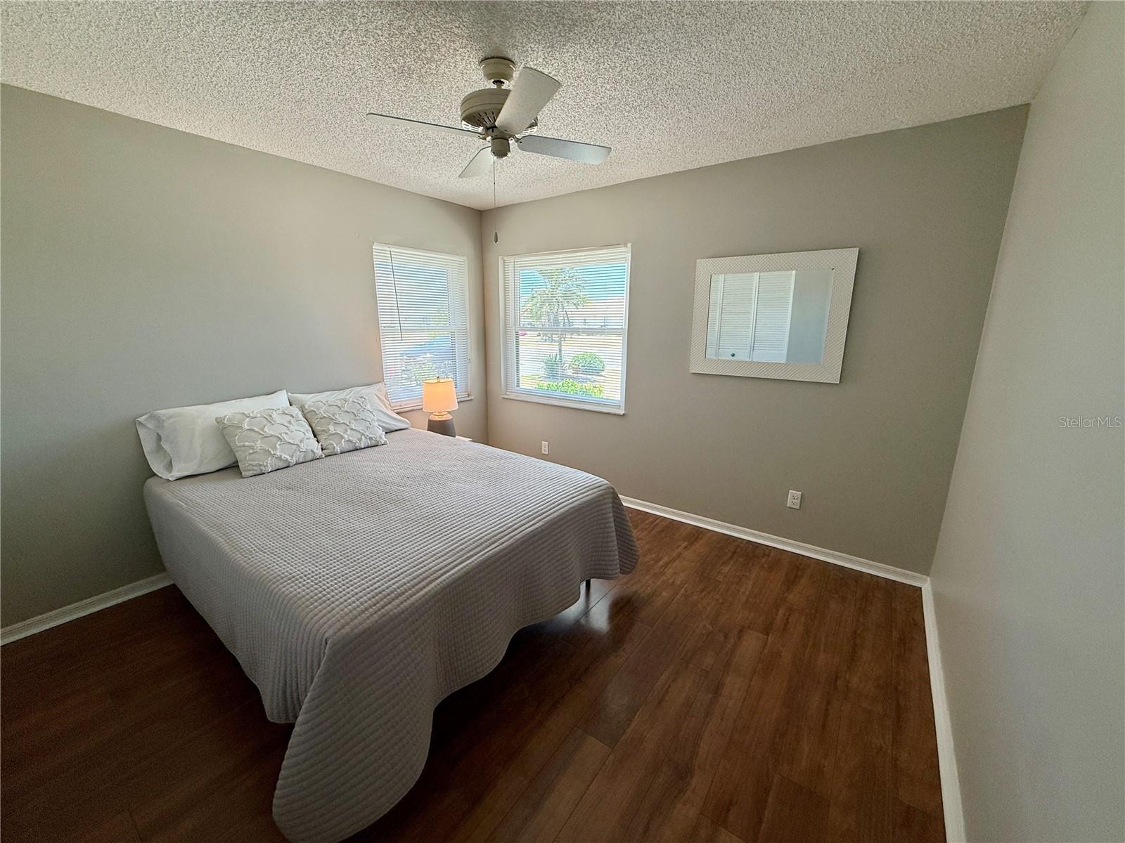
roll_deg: -0.2
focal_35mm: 14
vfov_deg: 85.7
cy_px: 422
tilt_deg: -11.8
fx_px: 455
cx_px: 562
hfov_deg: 102.1
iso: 80
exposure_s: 1/120
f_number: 2.2
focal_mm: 2.22
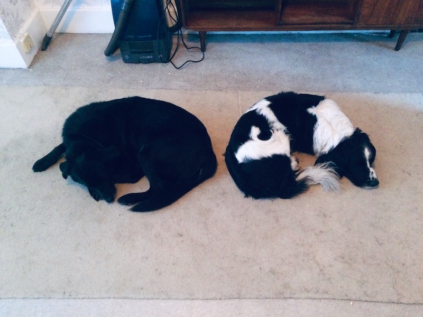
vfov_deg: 48.2
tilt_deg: -54.2
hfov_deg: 61.7
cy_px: 158
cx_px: 212
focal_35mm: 29
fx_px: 354
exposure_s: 1/17
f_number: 2.2
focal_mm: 4.15
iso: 800
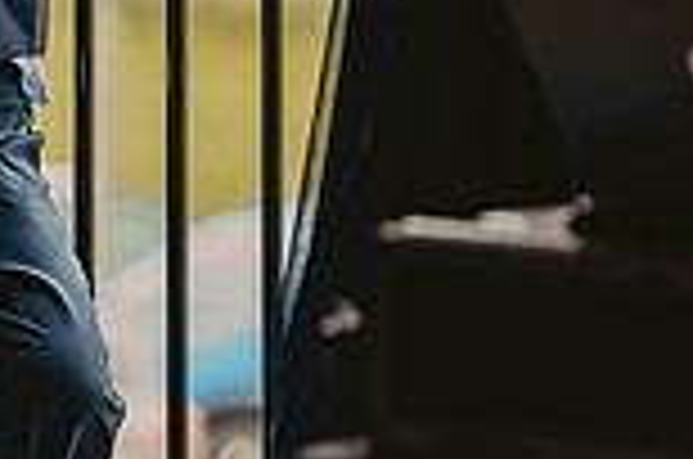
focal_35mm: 491
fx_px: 9432
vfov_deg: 2.8
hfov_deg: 4.2
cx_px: -45
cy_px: -281
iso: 200
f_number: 2.8
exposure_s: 1/400
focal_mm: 130
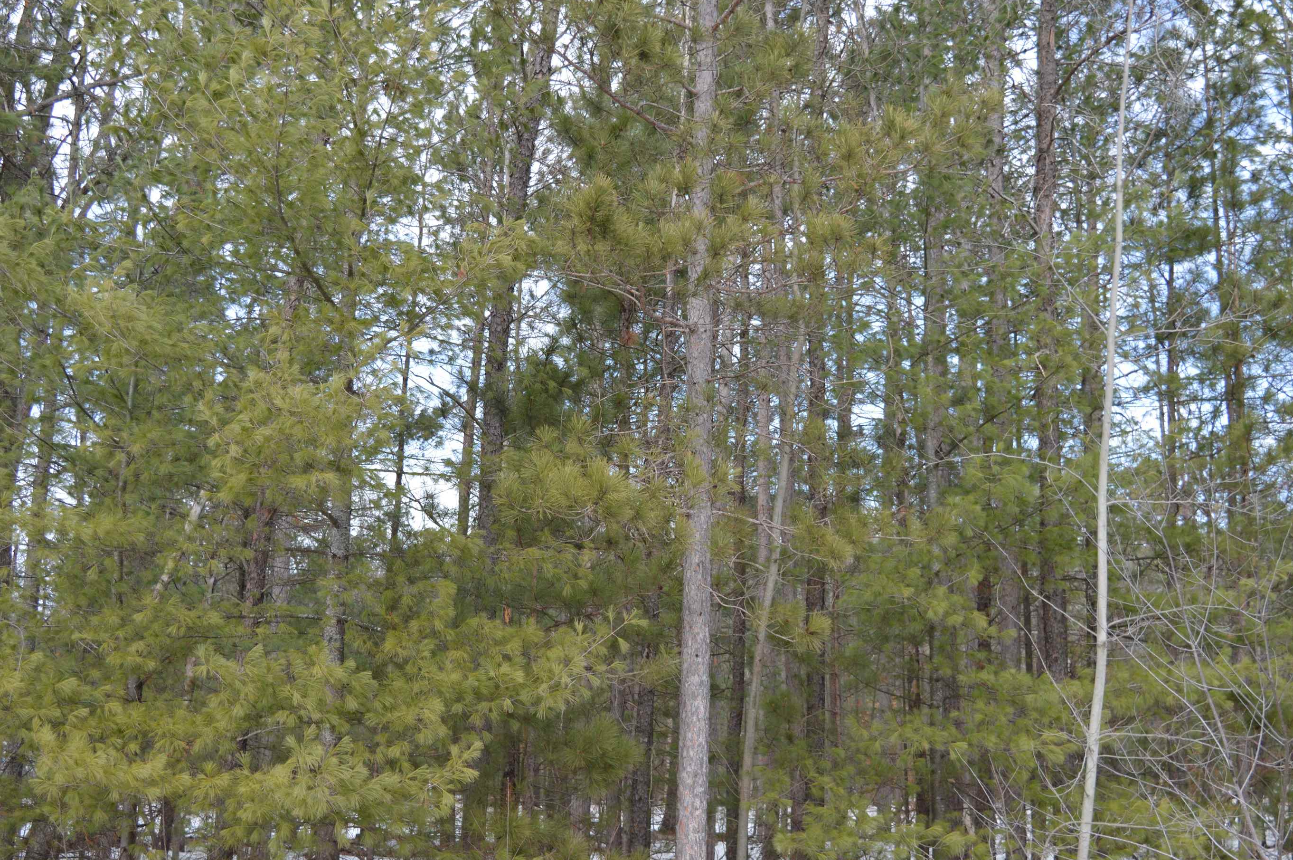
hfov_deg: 44.5
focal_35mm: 44
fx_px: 1579
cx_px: 668
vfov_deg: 30.4
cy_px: 459
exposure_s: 1/125
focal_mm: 26
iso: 100
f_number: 5.6
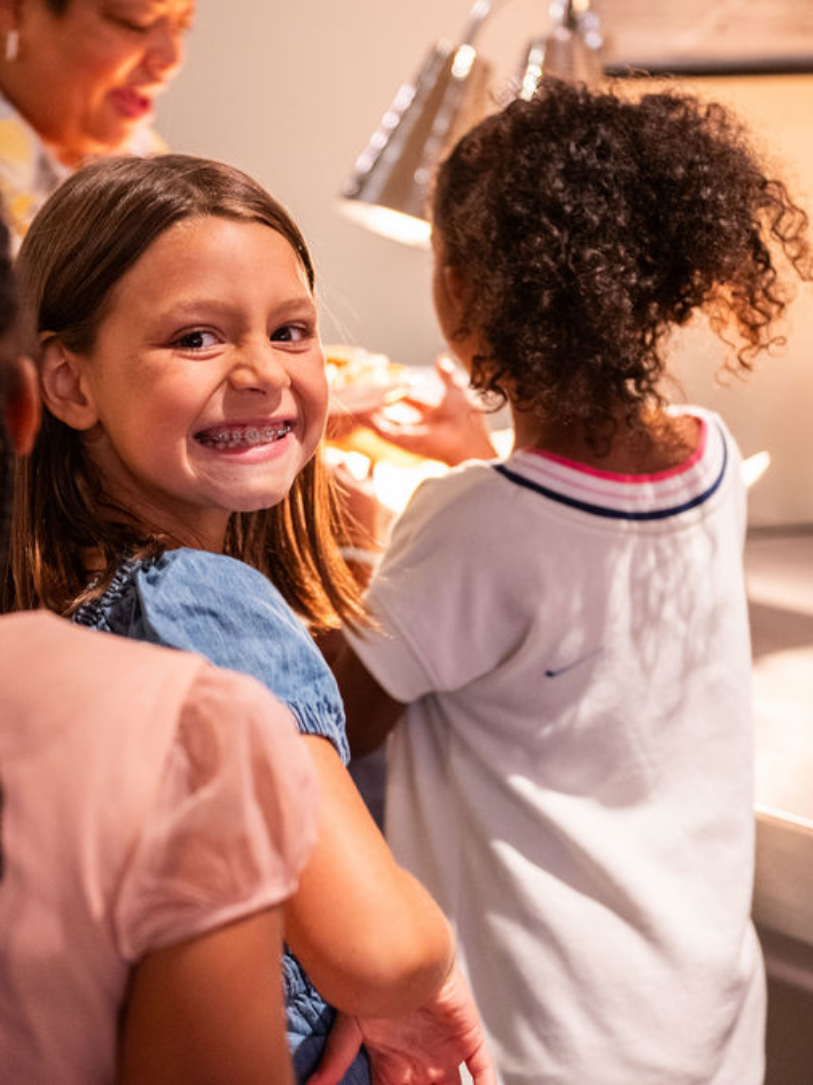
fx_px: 2193
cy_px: 538
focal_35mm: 70
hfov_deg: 20.8
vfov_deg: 27.8
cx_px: 159
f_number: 2.8
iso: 1600
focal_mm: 48
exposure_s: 1/125
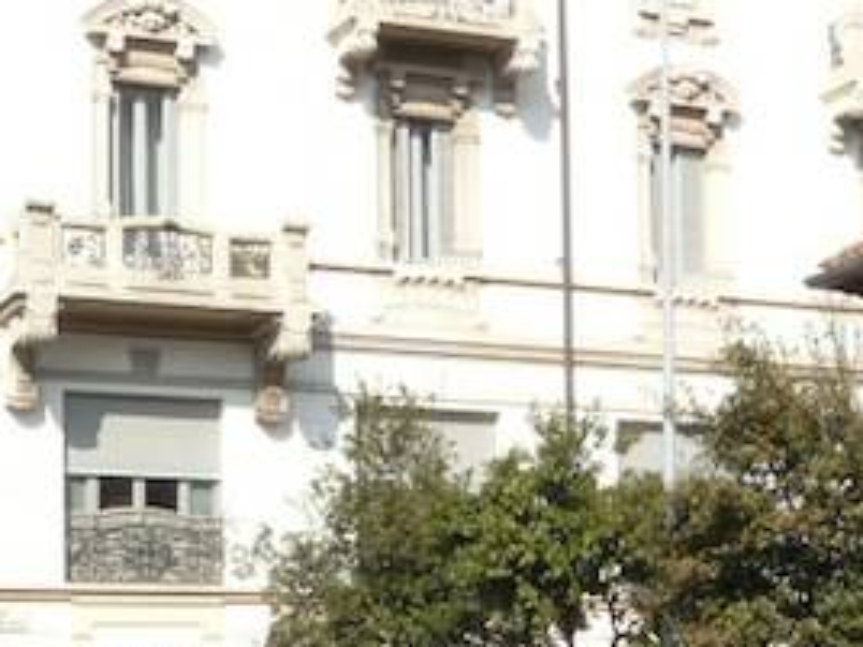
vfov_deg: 14.8
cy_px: 554
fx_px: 2468
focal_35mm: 99
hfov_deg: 19.7
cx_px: 618
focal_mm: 5.4
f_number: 8
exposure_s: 1/125
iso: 100
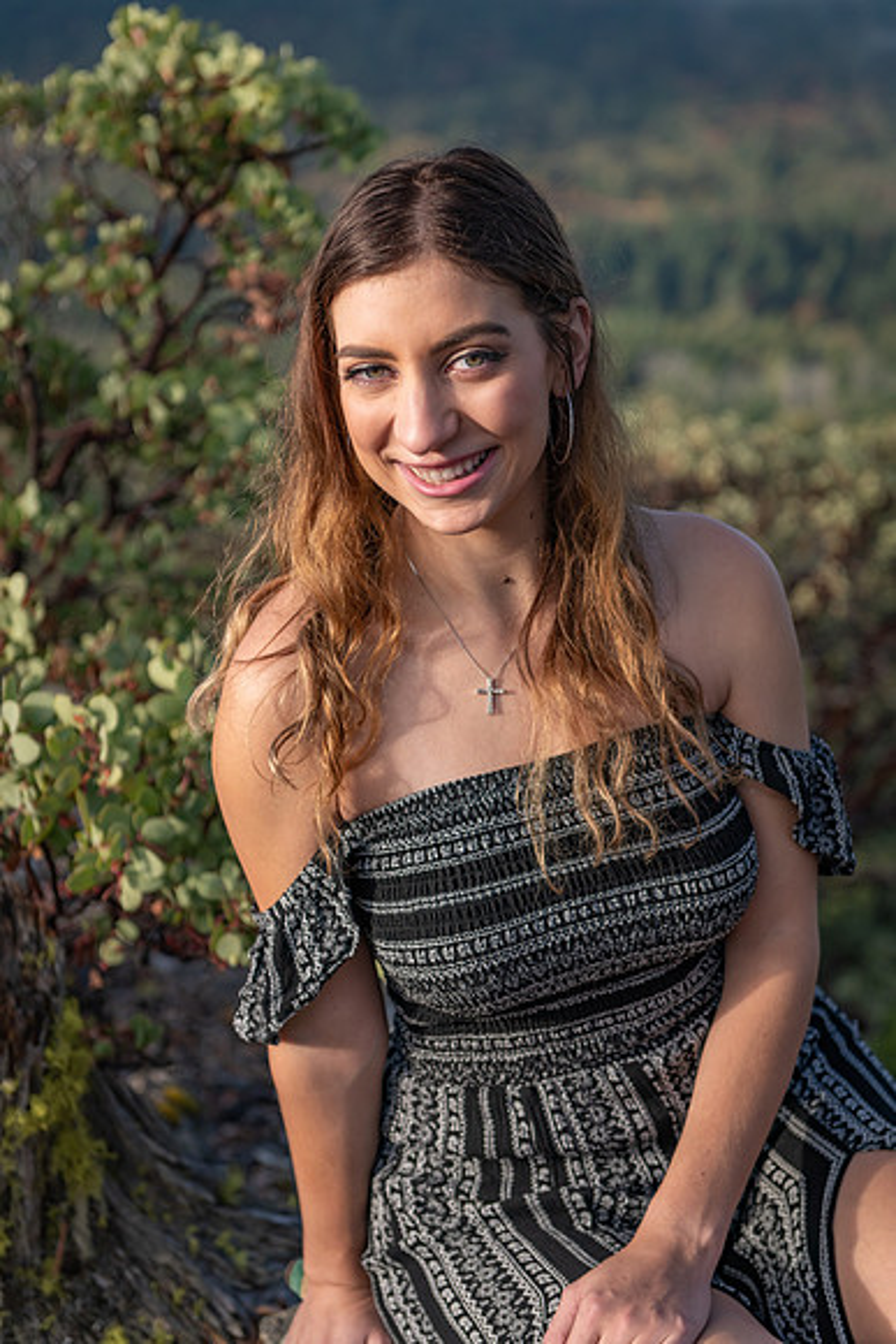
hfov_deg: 19.5
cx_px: 448
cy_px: 672
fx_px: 2612
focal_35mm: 70
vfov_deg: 28.8
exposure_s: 1/1600
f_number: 3.5
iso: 200
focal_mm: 70
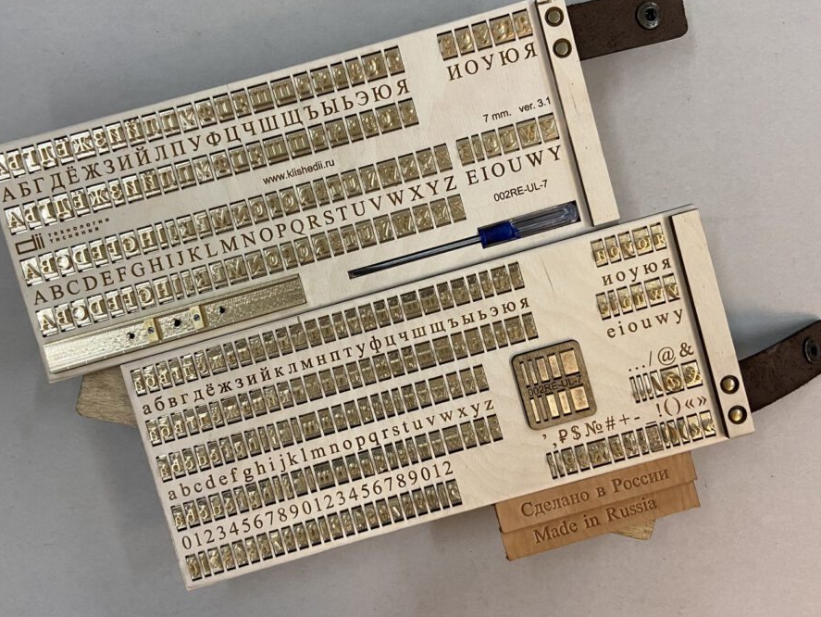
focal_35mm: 30
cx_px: 376
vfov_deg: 46.8
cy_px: 292
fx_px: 712
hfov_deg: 59.9
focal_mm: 4.25
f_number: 1.8
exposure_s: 1/50
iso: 125
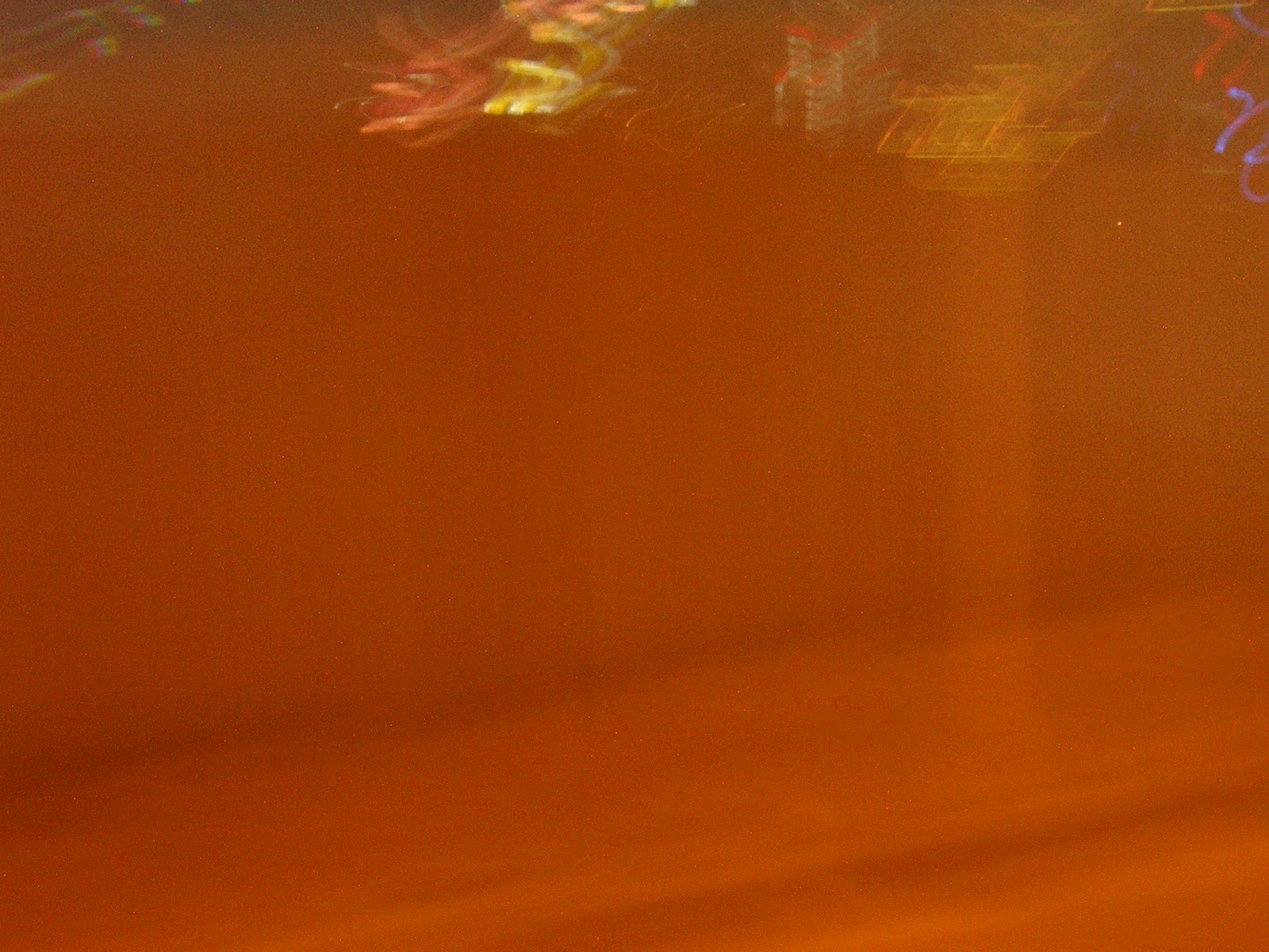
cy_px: 476
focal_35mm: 108
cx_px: 634
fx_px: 3959
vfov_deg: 13.7
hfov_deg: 18.2
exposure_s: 2
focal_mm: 14.1
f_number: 4.7
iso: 400
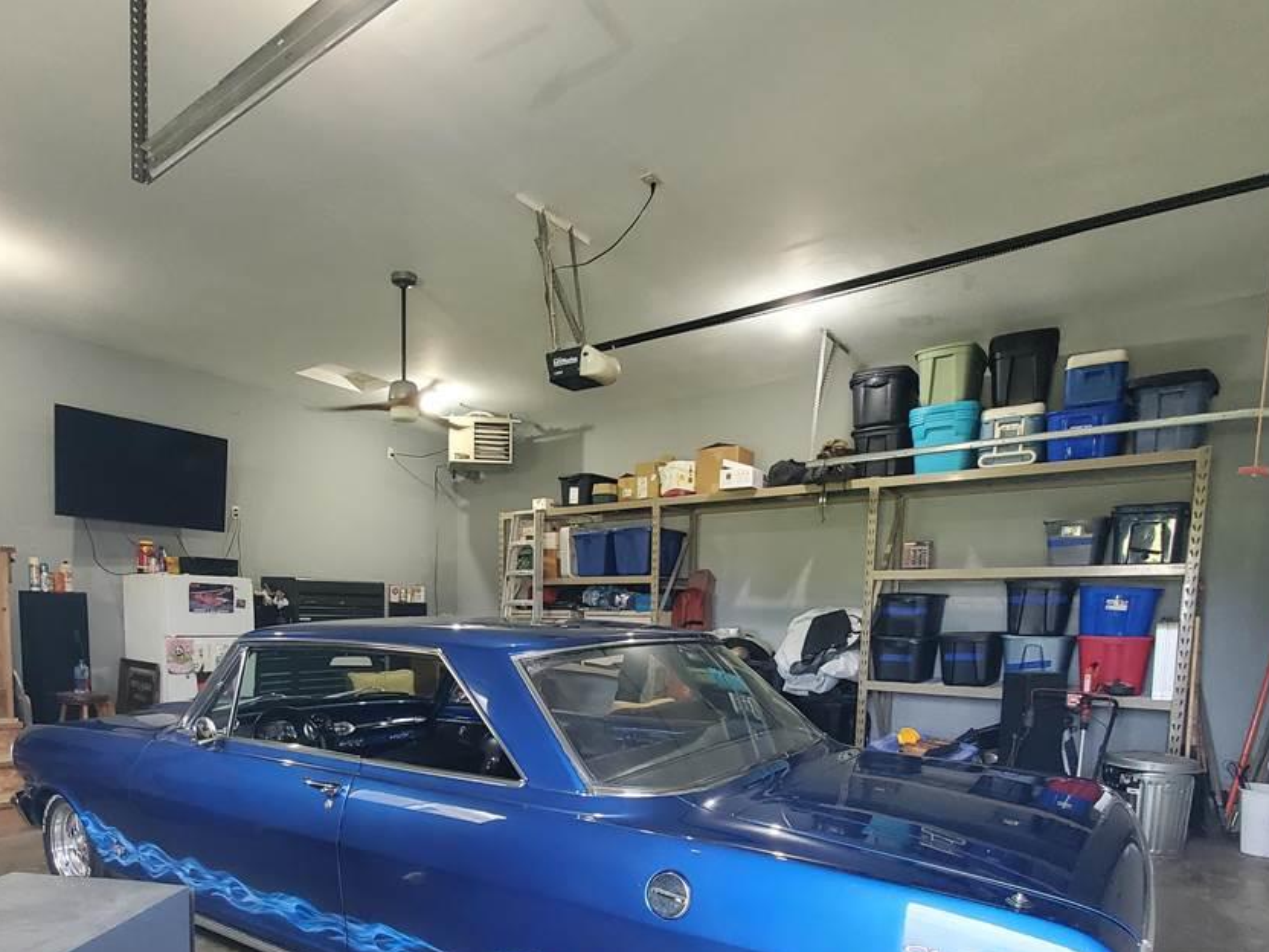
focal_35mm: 20
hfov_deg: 81.4
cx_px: 555
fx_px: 733
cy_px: 679
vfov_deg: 63.2
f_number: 2.2
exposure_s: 1/60
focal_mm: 1.8
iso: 400
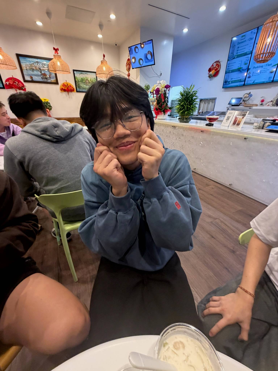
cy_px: 186
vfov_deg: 102.1
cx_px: 139
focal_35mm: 14
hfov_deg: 85.7
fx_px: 150
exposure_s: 1/60
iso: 320
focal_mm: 2.22
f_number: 2.2
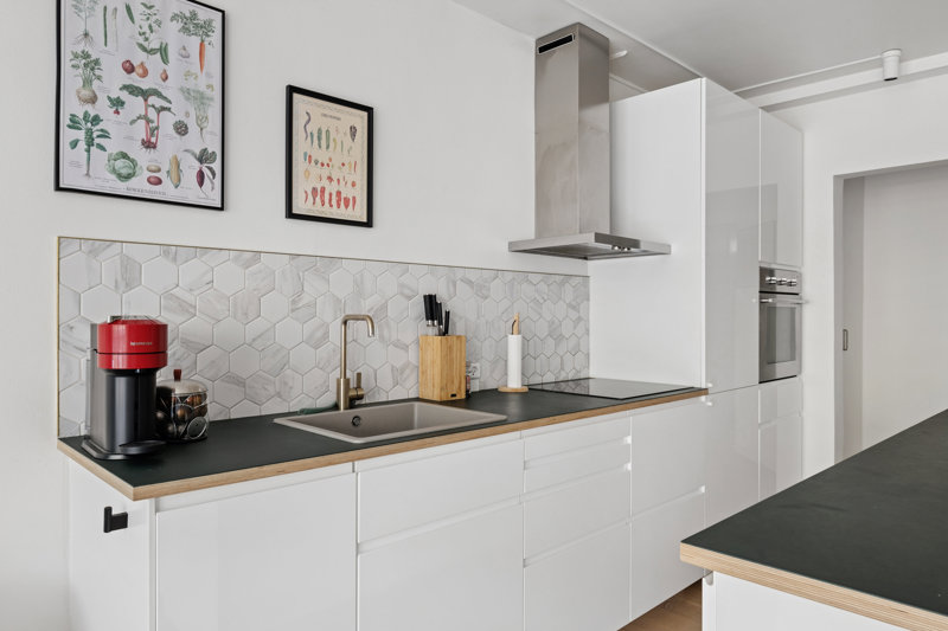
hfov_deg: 73.8
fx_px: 632
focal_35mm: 24
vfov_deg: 53.1
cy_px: 316
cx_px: 474
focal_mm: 24
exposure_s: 1/4
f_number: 9
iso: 160
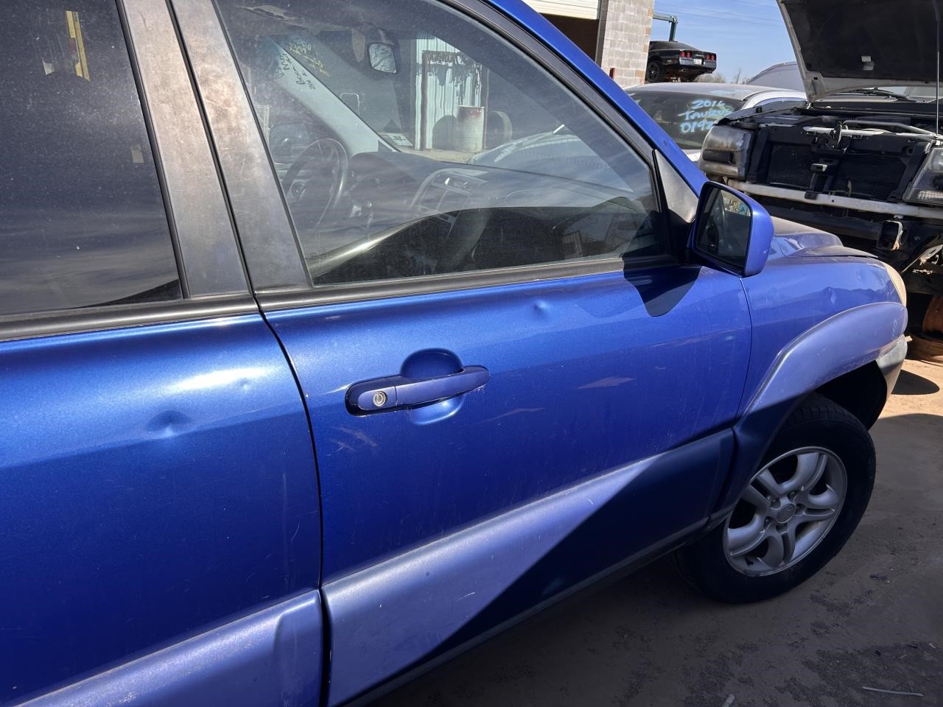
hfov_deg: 67.3
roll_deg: -1.2
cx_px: 472
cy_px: 354
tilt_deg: -20.8
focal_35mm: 26
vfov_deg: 53.1
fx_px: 708
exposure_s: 1/2457
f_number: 1.5
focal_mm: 5.7
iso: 50
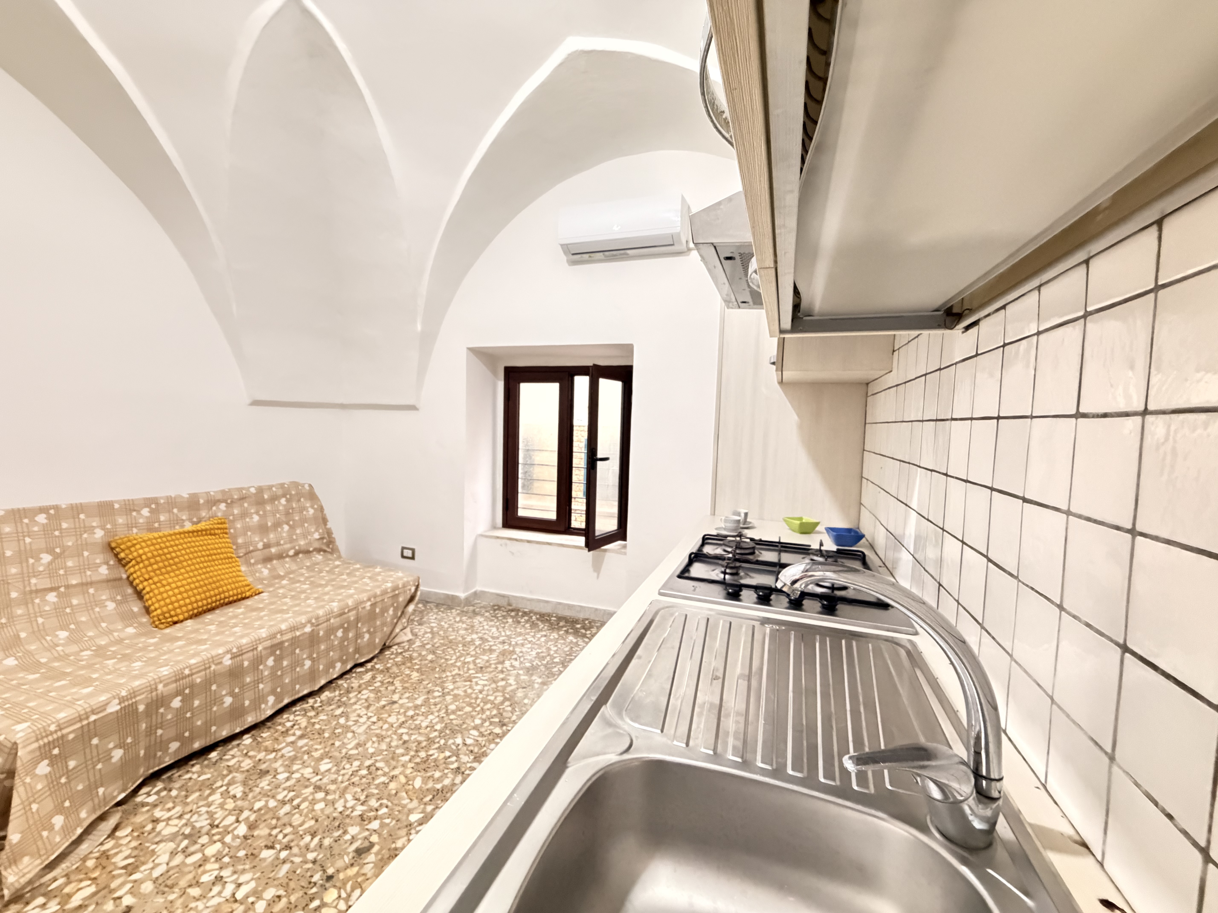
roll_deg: -1.9
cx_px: 609
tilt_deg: -4.1
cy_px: 456
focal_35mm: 14
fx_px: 493
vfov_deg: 85.7
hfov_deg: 102.1
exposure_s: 1/33
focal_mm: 2.22
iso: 1600
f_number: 2.2
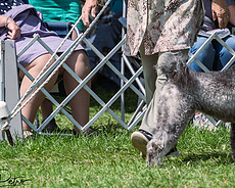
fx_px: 3832
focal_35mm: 551
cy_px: -21
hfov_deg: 3.5
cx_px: 248
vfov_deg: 2.8
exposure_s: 1/1000
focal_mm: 200
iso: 100
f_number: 4.5
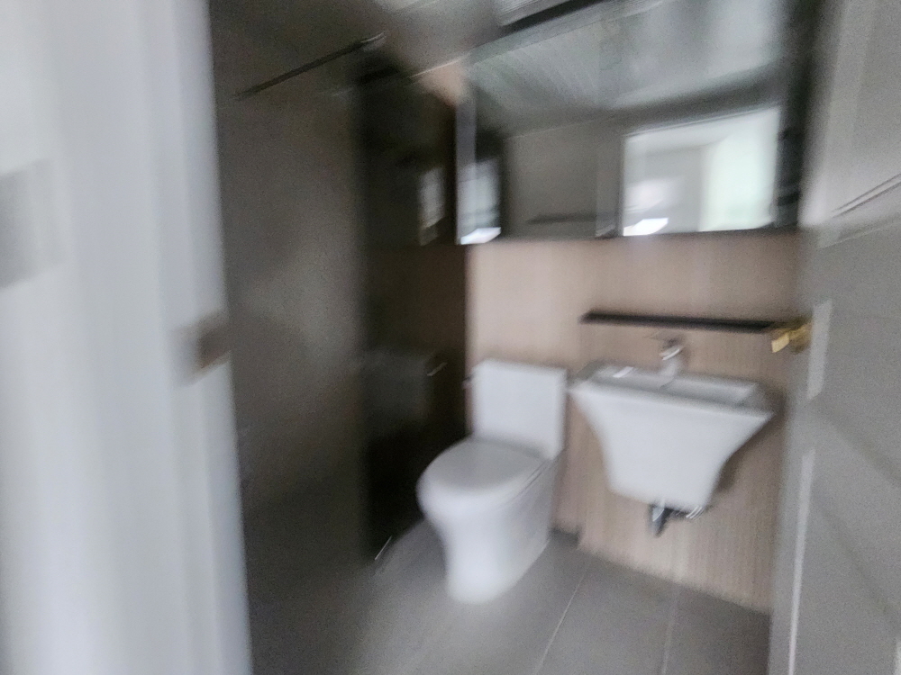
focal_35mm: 13
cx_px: 450
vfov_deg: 89.9
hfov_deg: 106.2
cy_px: 338
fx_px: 338
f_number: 2.2
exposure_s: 1/24
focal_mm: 2.2
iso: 640
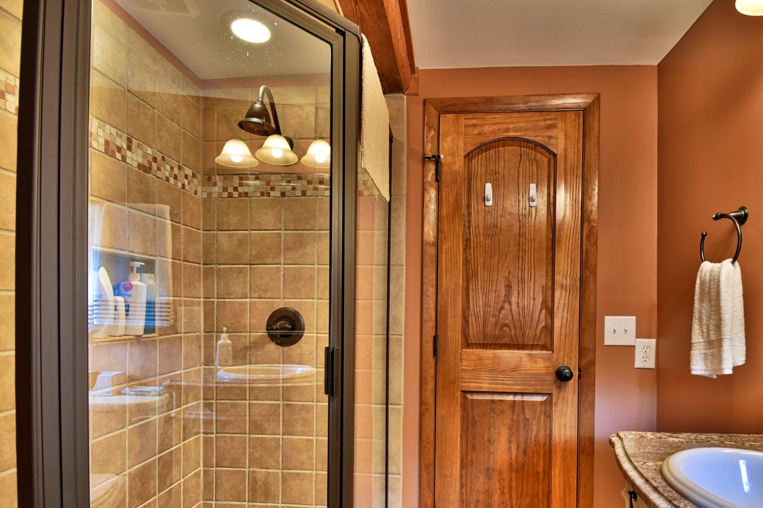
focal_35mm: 19
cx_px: 411
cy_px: 313
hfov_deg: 86.7
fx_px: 403
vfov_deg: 63.8
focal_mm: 10
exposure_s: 1/1.67
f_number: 5.6
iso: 100
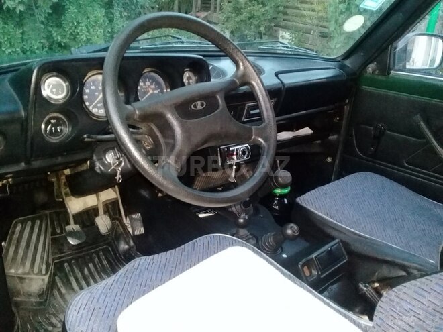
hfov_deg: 58.4
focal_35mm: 31
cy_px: 166
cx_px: 222
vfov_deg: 45.4
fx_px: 397
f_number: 2.2
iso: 640
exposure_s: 1/17
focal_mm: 3.3
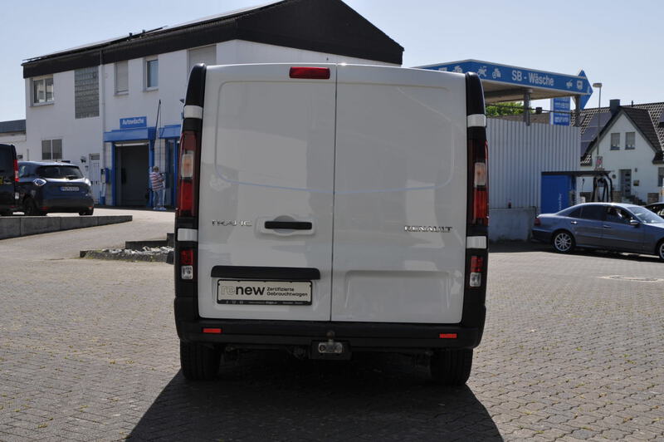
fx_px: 940
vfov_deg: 26.4
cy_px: 221
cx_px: 332
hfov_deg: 38.9
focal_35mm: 51
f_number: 10
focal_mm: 34
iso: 200
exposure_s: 1/400
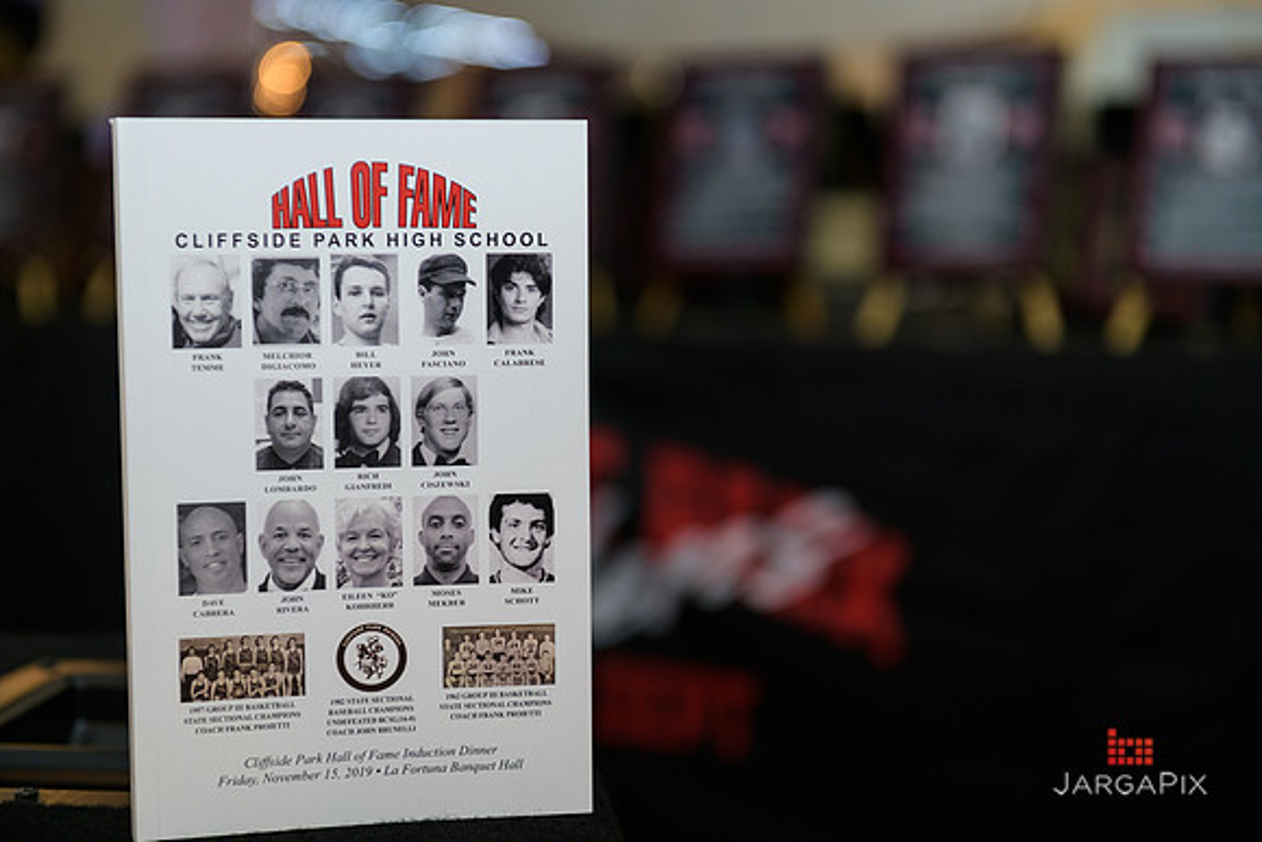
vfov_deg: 22.6
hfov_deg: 33.4
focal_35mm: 60
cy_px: 421
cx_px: 631
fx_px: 2104
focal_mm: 60
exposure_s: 1/125
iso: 1000
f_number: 3.2
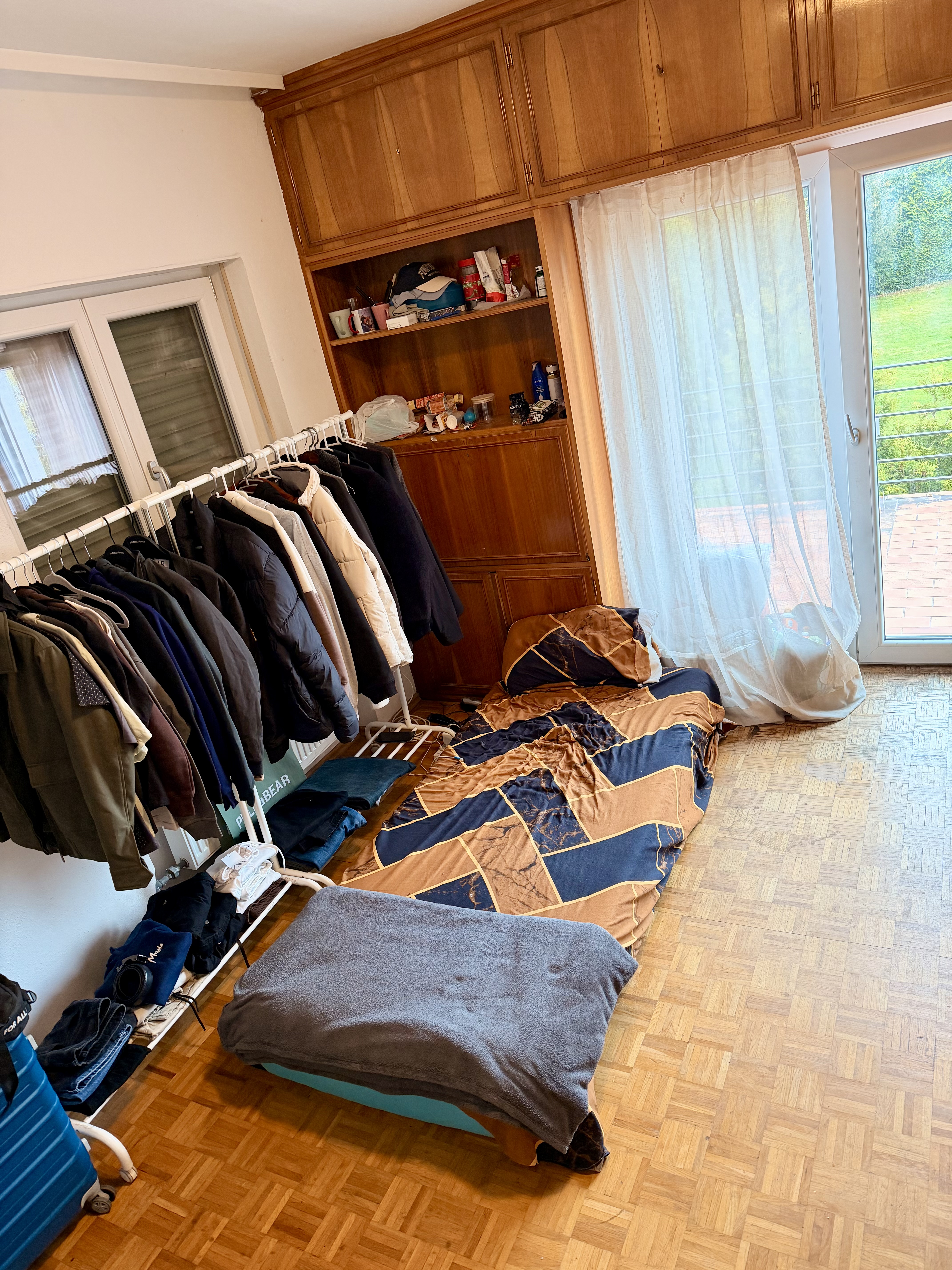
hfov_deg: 56.8
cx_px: 476
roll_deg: +13.0
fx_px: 880
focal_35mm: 24
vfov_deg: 71.6
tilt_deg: -22.6
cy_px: 635
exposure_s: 1/60
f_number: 1.78
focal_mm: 6.76
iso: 250
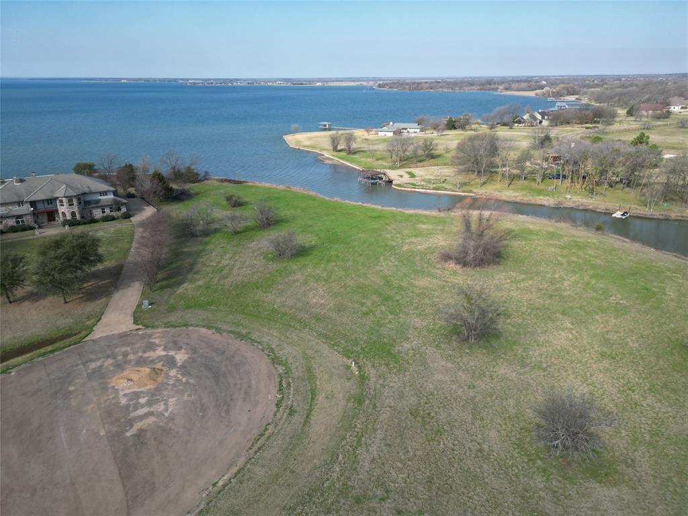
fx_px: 477
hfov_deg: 71.6
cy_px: 258
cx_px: 344
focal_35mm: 24
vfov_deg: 56.8
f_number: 1.7
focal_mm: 6.72
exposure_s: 1/2000
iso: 110
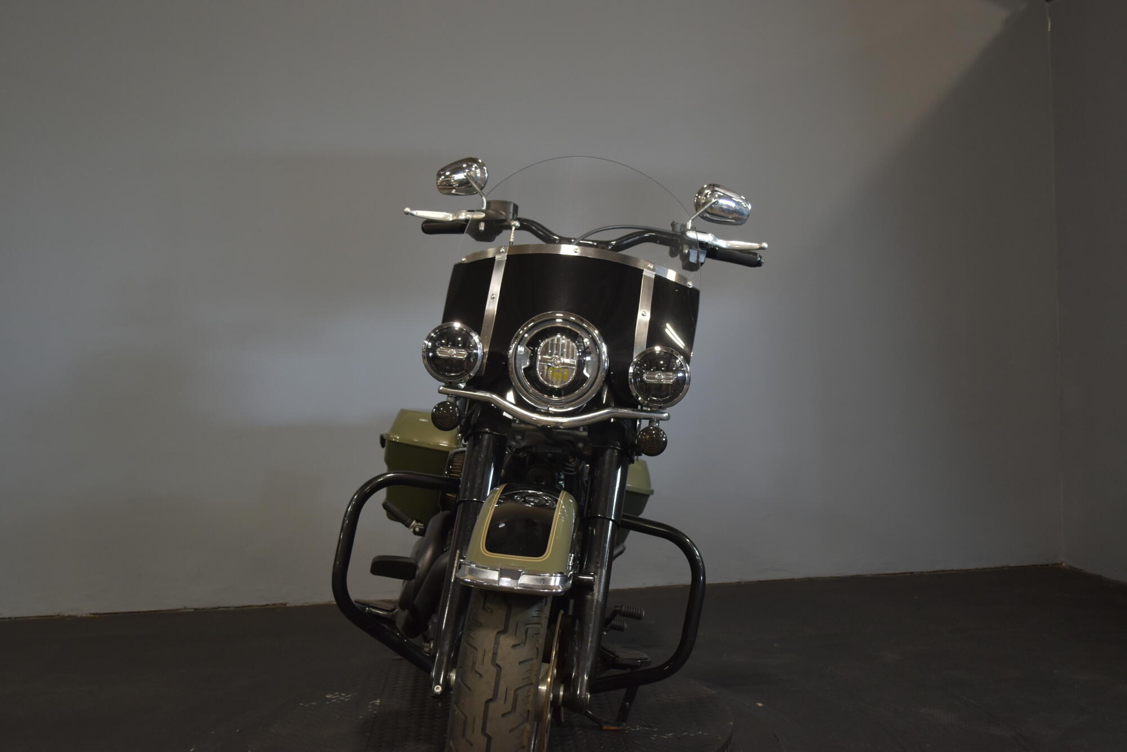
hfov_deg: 53.1
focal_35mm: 36
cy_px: 376
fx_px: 1127
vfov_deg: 36.9
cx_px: 564
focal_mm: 24
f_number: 4
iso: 640
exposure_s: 1/30
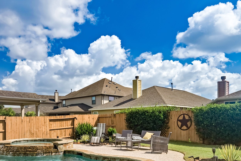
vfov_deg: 36.9
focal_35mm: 35
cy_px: 121
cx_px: 114
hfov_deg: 54.4
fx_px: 234
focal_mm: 20
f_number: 9
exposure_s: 1/250
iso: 400
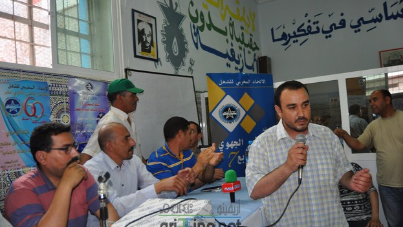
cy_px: 117
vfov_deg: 40.2
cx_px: 200
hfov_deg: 66.0
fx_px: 310
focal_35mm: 29
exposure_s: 1/80
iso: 800
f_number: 3.5
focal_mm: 18
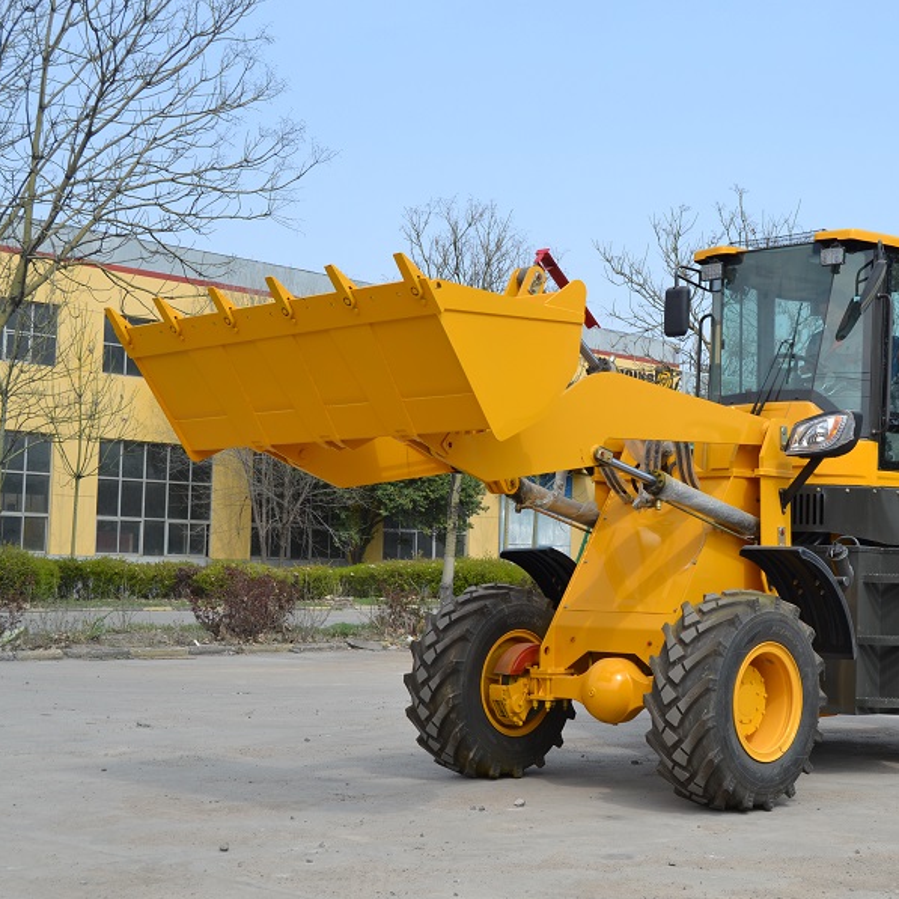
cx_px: 616
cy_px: 449
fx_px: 1469
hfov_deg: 33.7
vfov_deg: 34.0
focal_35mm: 50
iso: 100
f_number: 8
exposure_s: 1/250
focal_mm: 26
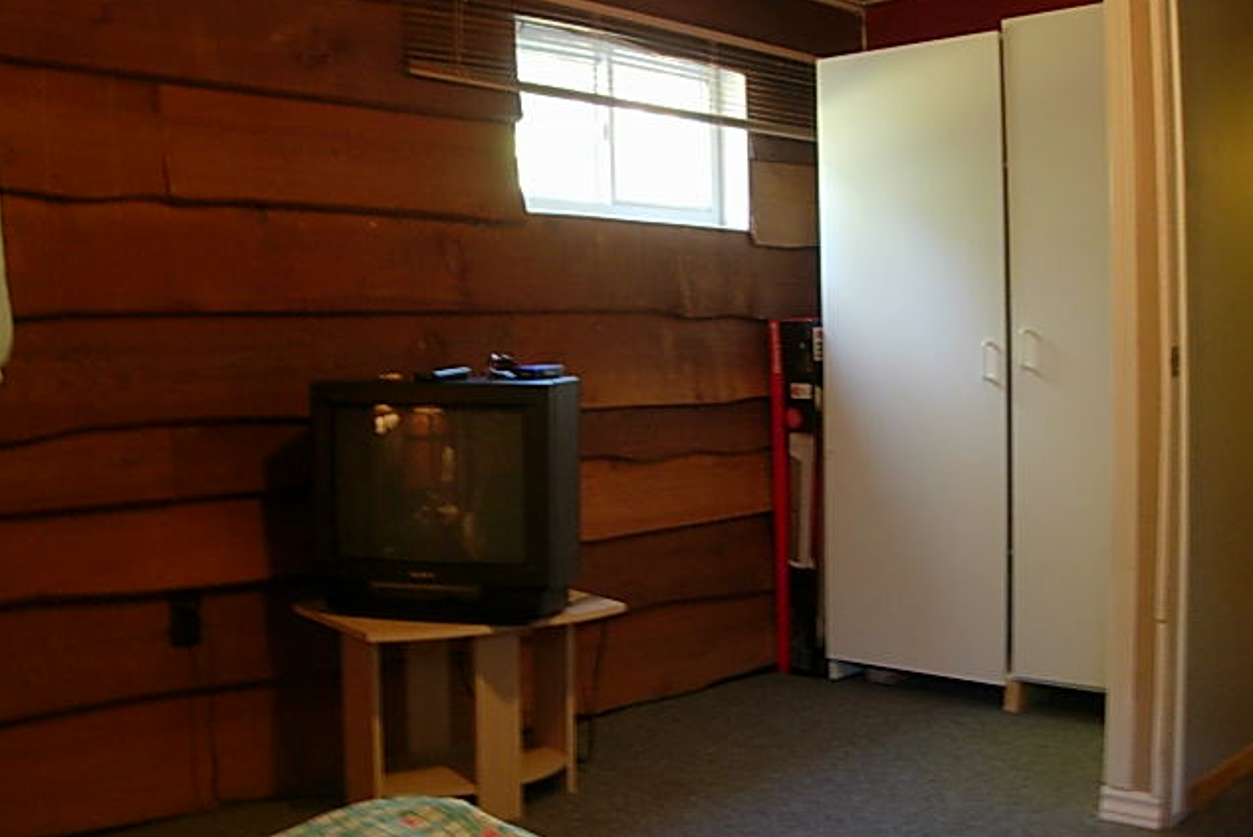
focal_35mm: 40
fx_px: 1393
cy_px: 415
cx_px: 632
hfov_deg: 48.4
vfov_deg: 33.4
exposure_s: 1/10
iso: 200
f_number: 2.8
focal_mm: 7.8
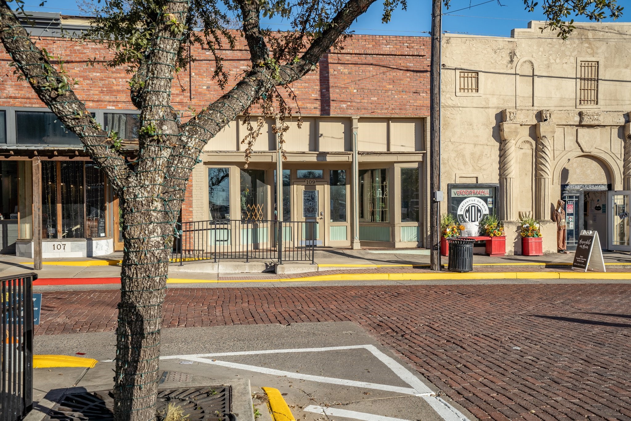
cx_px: 316
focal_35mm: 35
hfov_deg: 54.4
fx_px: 613
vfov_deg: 37.8
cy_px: 210
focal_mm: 35
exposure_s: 1/200
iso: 100
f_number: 7.1
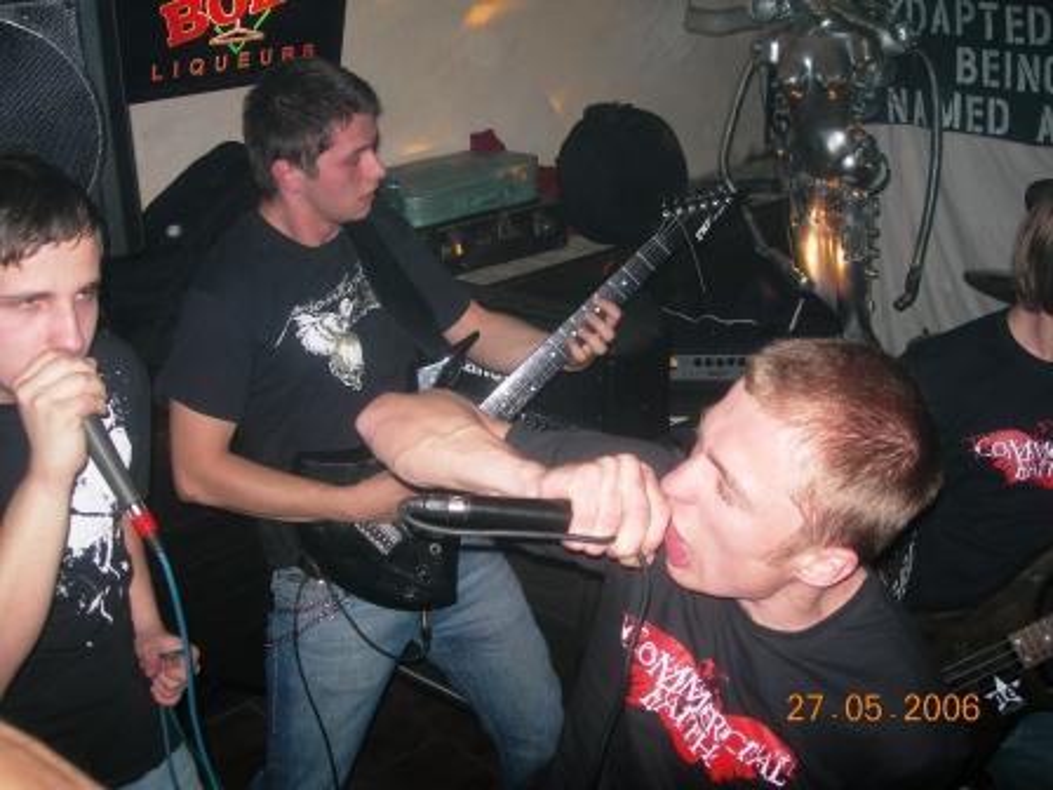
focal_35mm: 38
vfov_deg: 37.7
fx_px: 1156
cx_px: 526
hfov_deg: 49.0
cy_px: 395
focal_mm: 7.8
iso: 50
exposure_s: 1/60.1
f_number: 2.8
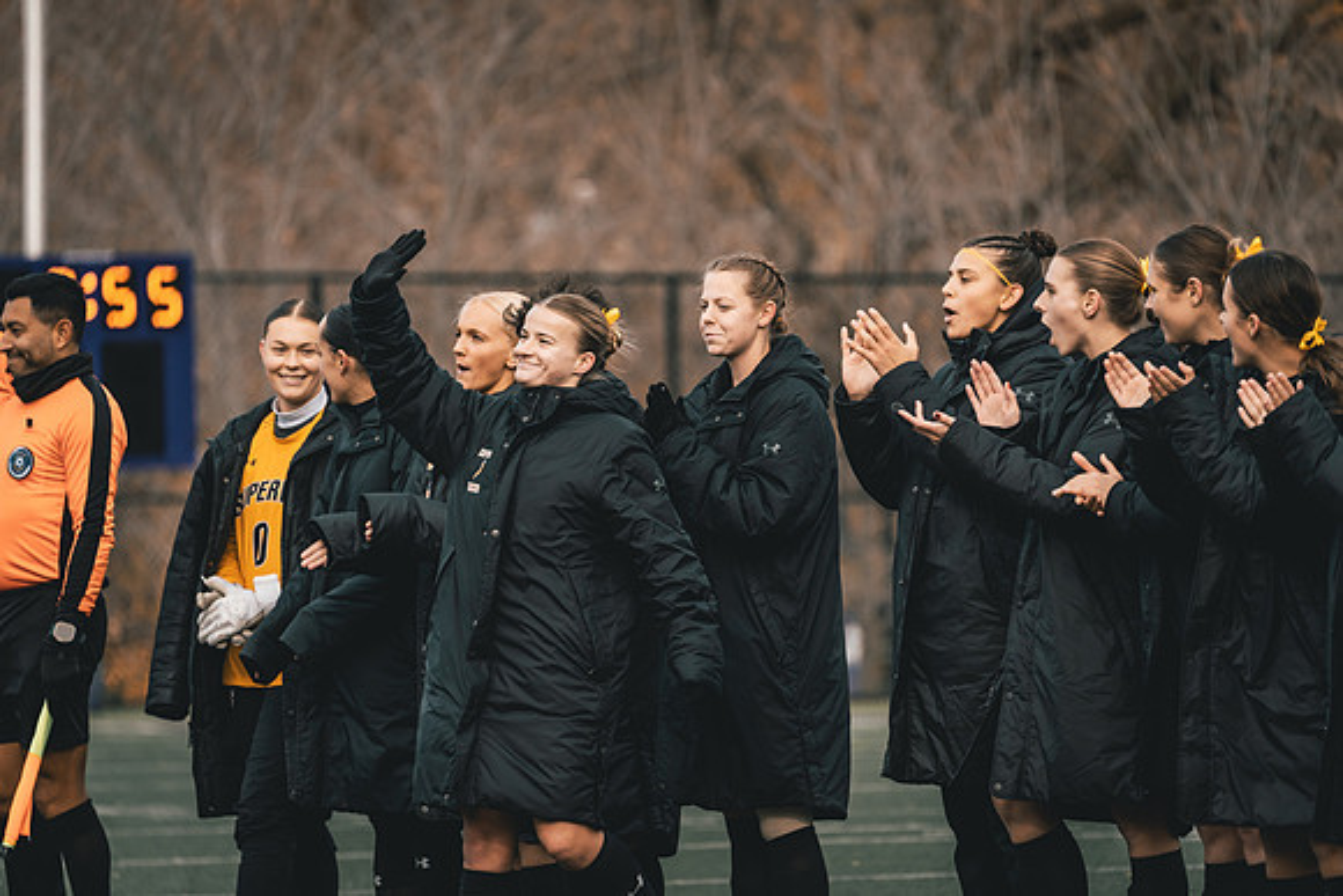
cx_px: 672
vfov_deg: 3.4
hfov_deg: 5.2
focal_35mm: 400
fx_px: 14925
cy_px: 448
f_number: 6.3
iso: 800
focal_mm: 400
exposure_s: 1/1000
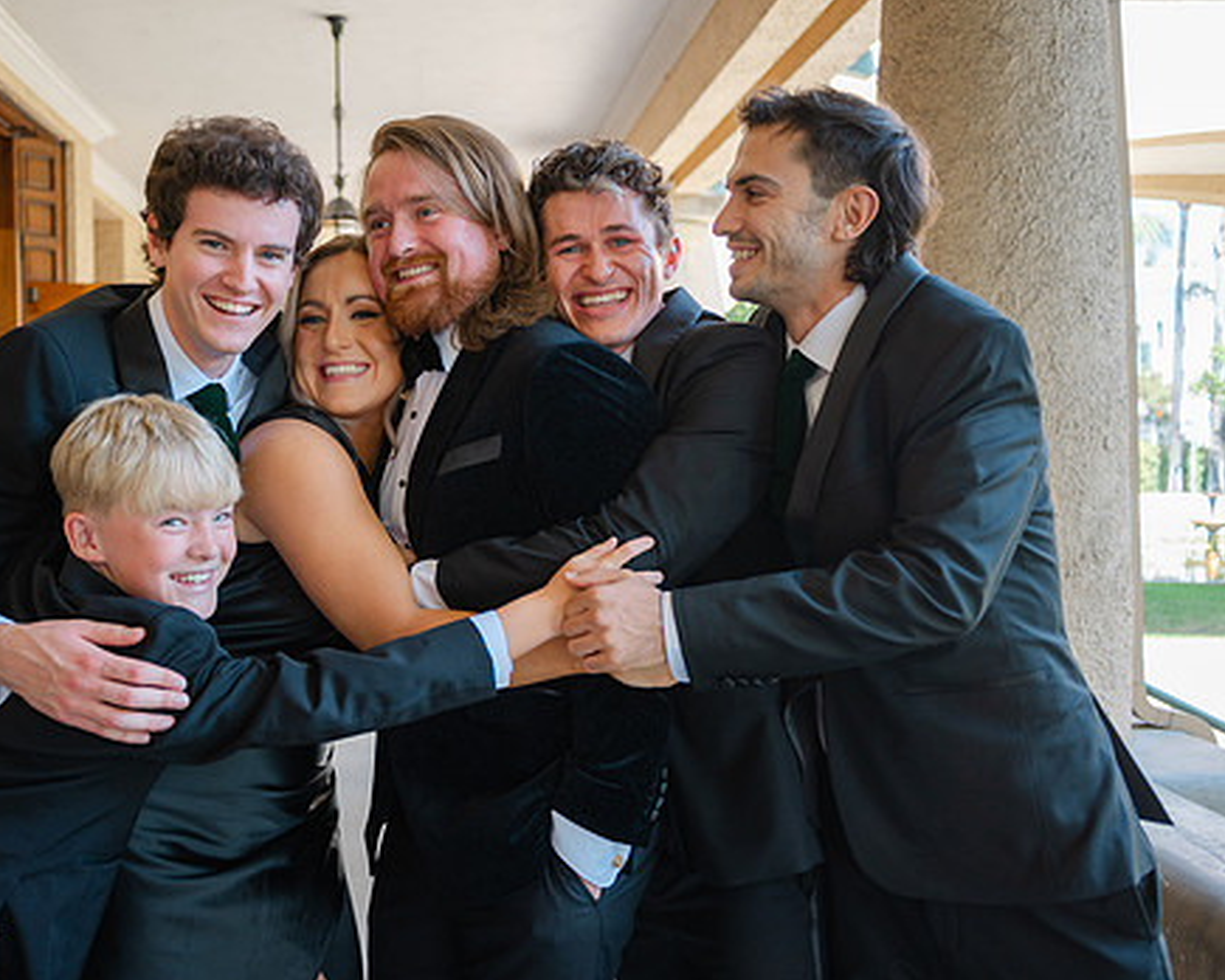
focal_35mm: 35
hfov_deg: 50.9
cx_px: 448
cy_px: 493
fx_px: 1269
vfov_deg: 42.2
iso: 140
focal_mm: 28
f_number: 2.8
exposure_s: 1/125
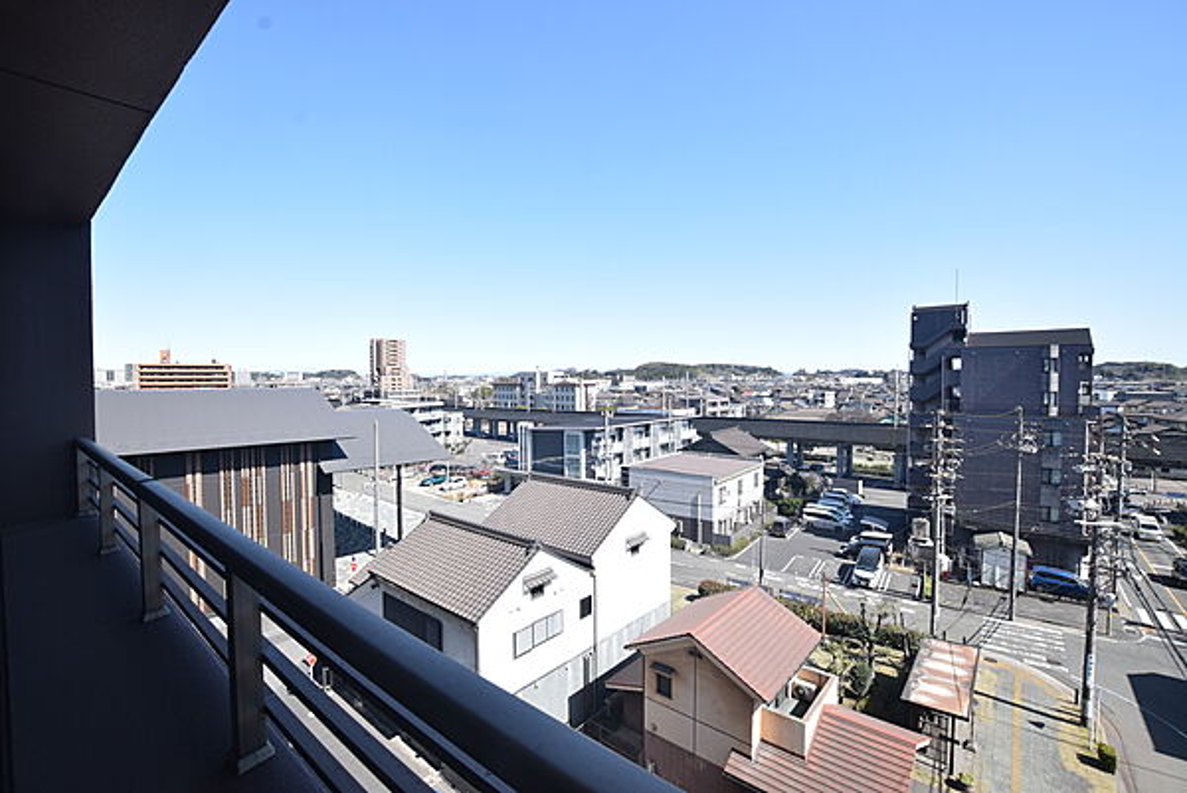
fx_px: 544
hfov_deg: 94.9
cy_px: 396
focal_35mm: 16
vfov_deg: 72.2
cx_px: 594
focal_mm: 11
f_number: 10
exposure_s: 1/400
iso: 800
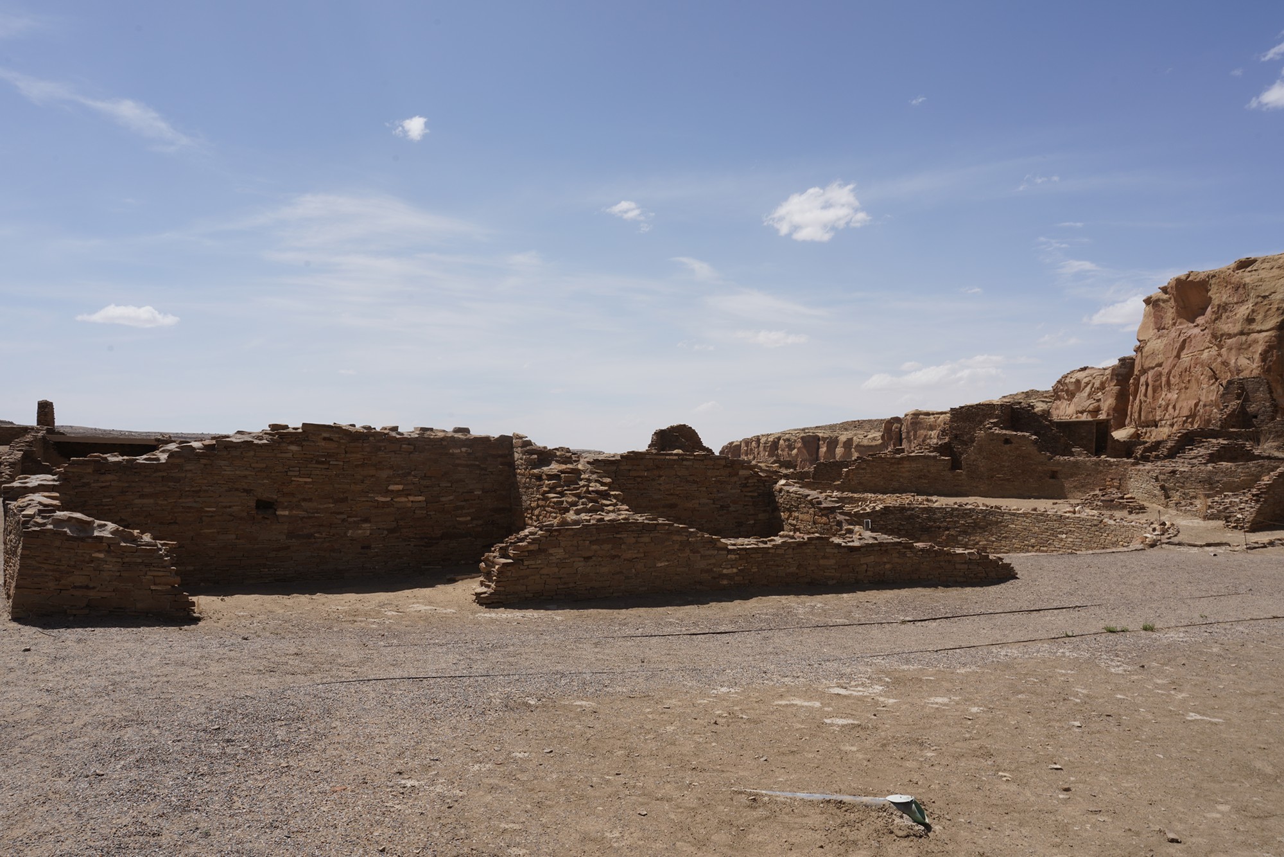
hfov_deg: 63.7
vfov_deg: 45.0
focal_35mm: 29
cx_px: 642
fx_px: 1034
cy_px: 428
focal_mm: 29
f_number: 18
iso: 100
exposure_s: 1/100
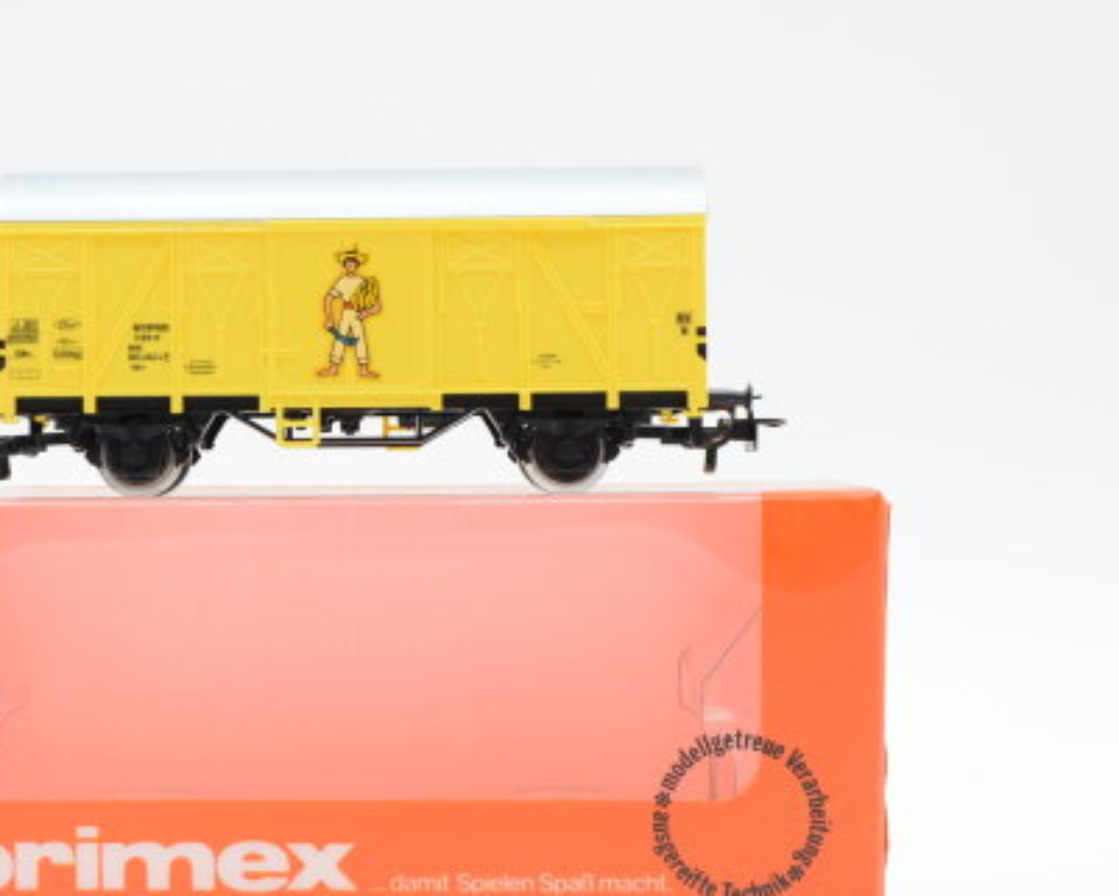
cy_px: 529
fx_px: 2441
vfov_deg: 20.8
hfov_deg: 25.6
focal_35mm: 74
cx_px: 326
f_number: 8
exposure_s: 1/100
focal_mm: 35
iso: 500
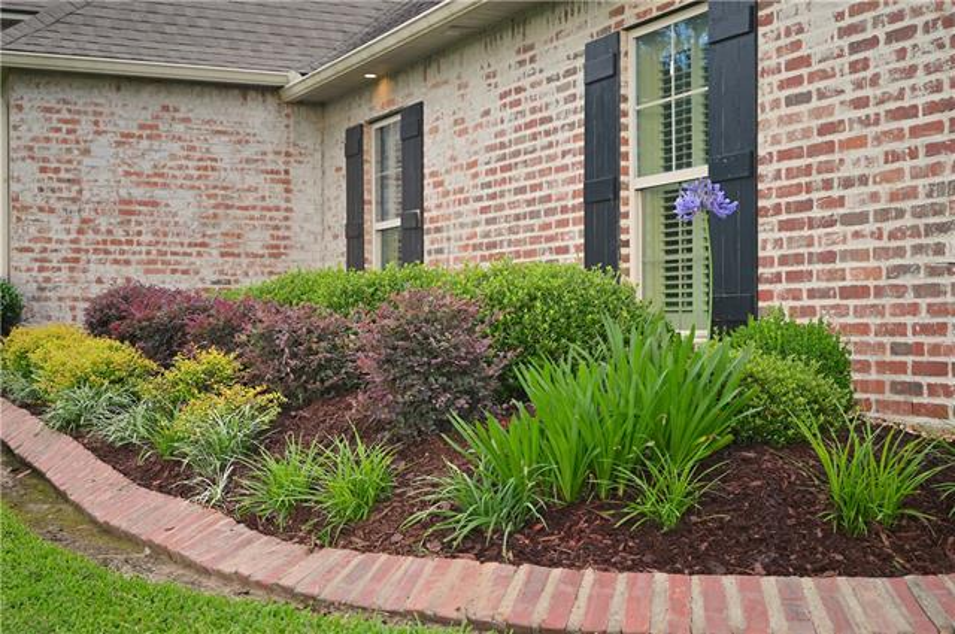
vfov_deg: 26.9
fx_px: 1325
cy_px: 317
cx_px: 478
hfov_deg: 39.6
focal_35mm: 50
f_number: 6.3
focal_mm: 50
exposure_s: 1/60
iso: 125
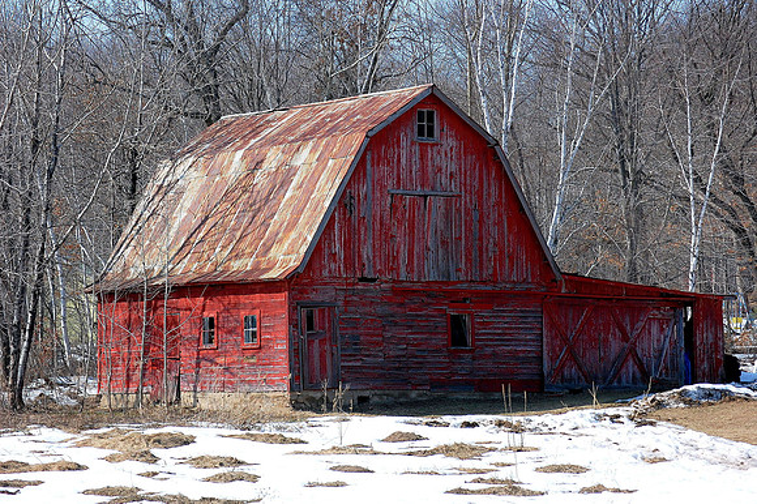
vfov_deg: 10.6
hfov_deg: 15.9
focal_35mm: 129
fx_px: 2711
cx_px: 378
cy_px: 252
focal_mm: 86
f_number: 10
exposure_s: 1/500
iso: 200
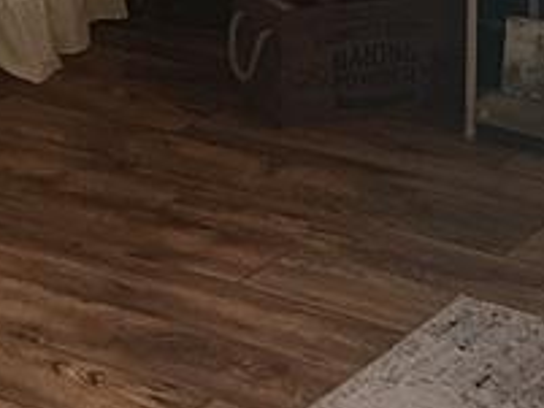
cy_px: -532
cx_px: -87
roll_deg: +1.1
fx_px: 2705
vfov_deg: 8.0
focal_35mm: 172
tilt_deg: -4.7
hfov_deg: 11.3
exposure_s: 1/60
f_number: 1.78
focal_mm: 6.86
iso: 400
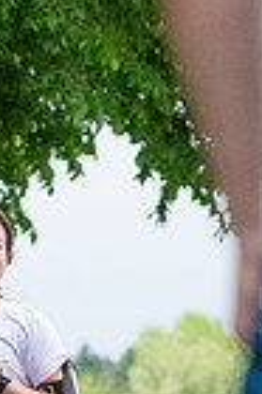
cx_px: 15
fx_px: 6434
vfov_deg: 3.5
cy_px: 557
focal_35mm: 588
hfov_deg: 2.3
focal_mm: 122
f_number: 5.6
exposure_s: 1/1250
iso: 6400
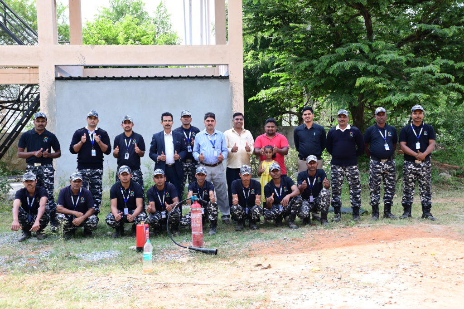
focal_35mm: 34
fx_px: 444
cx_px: 232
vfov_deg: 38.3
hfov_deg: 55.1
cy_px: 154
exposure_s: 1/250
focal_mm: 34.5
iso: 640
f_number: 9
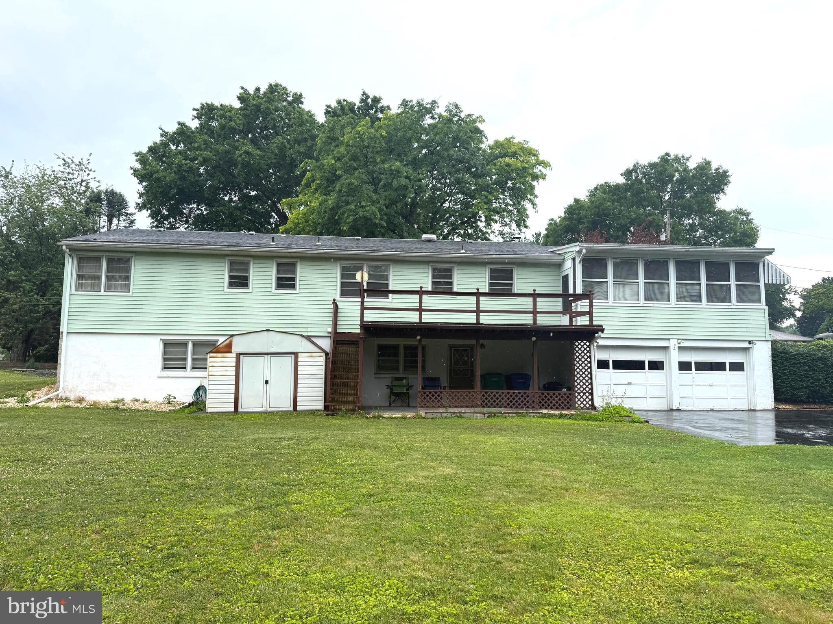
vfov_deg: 56.8
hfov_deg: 71.6
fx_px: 578
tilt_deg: +6.7
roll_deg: -0.6
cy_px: 312
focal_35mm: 24
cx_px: 416
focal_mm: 6.76
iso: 80
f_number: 1.78
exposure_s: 1/1585
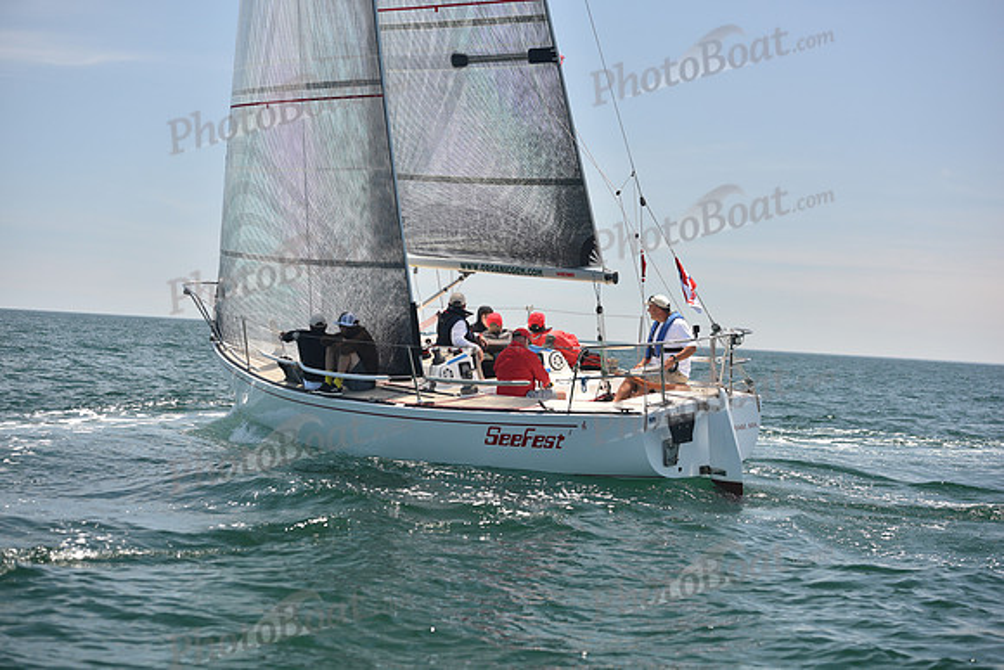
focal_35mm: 70
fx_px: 1953
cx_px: 502
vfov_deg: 19.5
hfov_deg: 28.8
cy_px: 335
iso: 250
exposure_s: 1/800
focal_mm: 70
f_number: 4.5
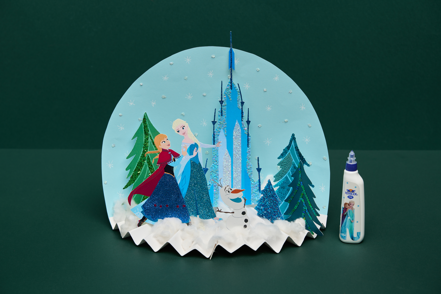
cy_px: 147
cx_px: 220
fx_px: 919
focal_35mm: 75
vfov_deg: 18.2
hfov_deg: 27.0
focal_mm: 75
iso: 125
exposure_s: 1/100
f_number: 8
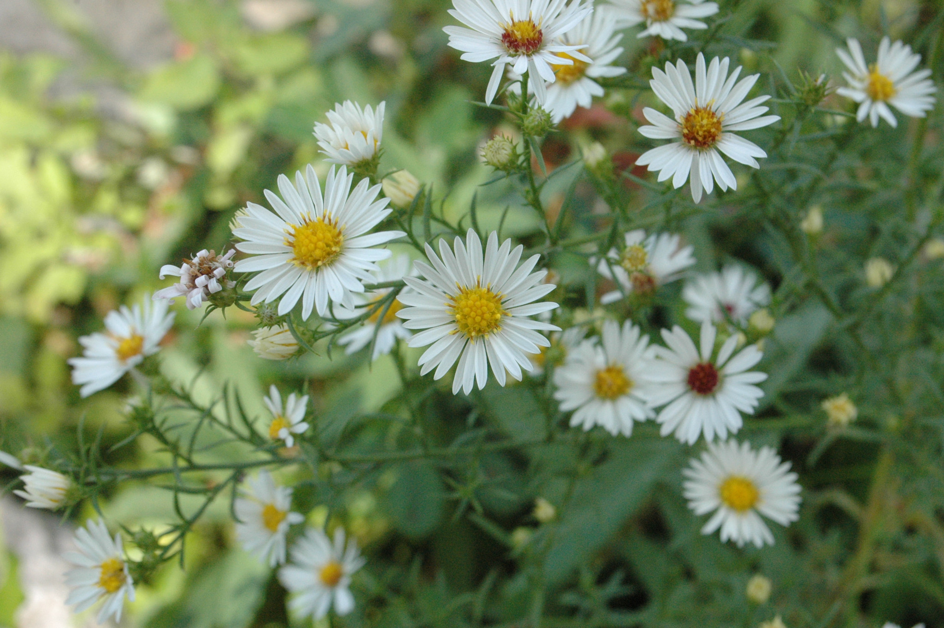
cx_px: 472
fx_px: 1415
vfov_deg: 25.0
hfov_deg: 36.9
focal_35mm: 54
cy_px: 314
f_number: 11
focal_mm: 36
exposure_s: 1/320
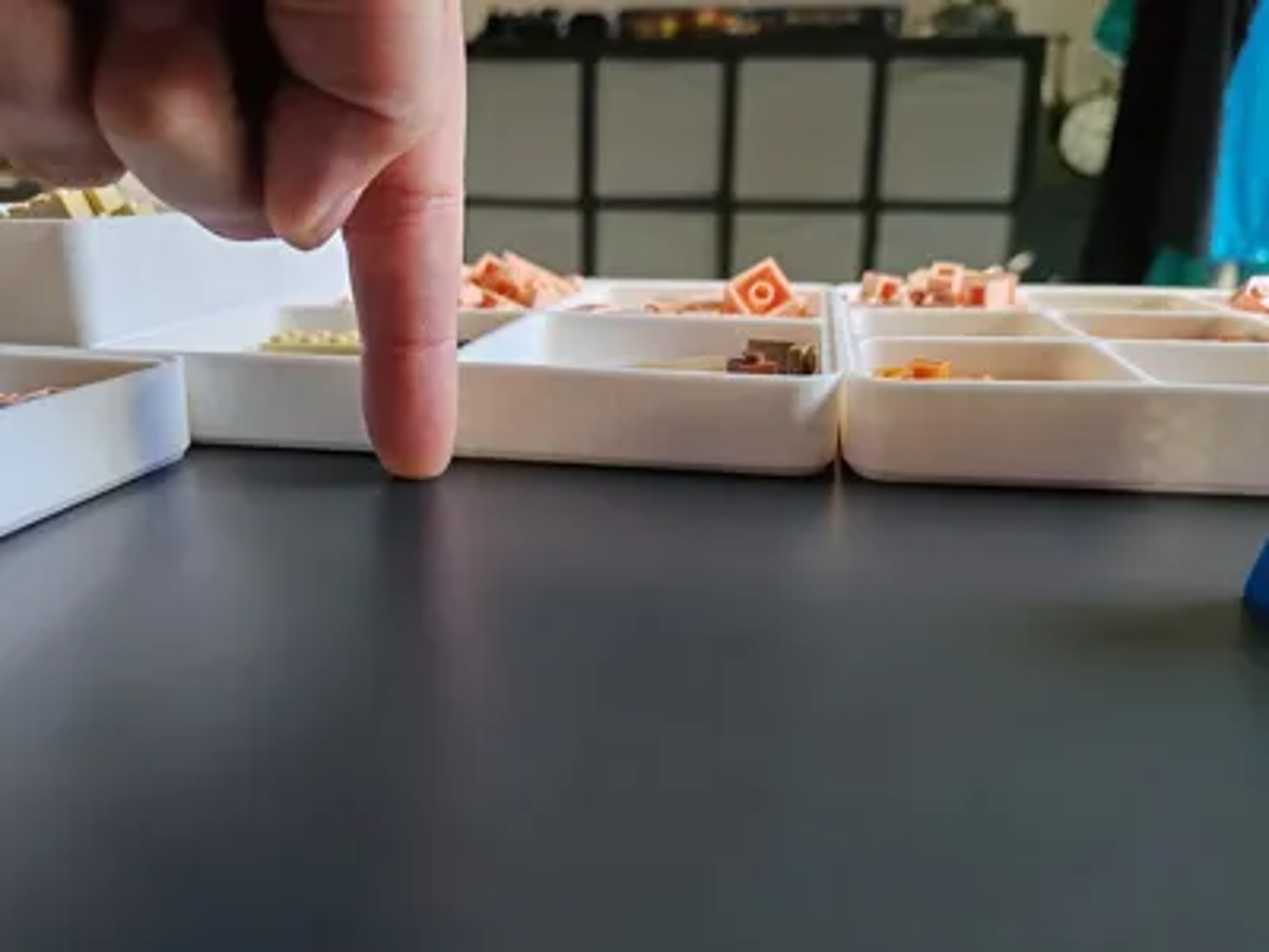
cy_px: 476
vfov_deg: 51.4
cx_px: 634
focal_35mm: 27
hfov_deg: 65.3
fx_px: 990
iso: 200
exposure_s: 1/100
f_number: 1.9
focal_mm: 6.12
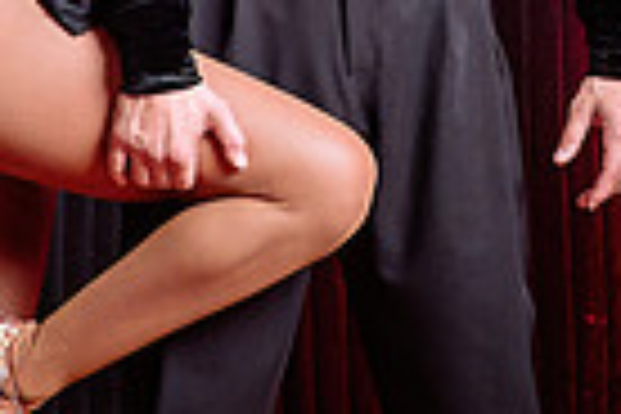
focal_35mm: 335
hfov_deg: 6.1
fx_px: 5778
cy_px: 164
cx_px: 165
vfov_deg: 4.1
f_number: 4
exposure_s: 1/125
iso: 800
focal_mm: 70
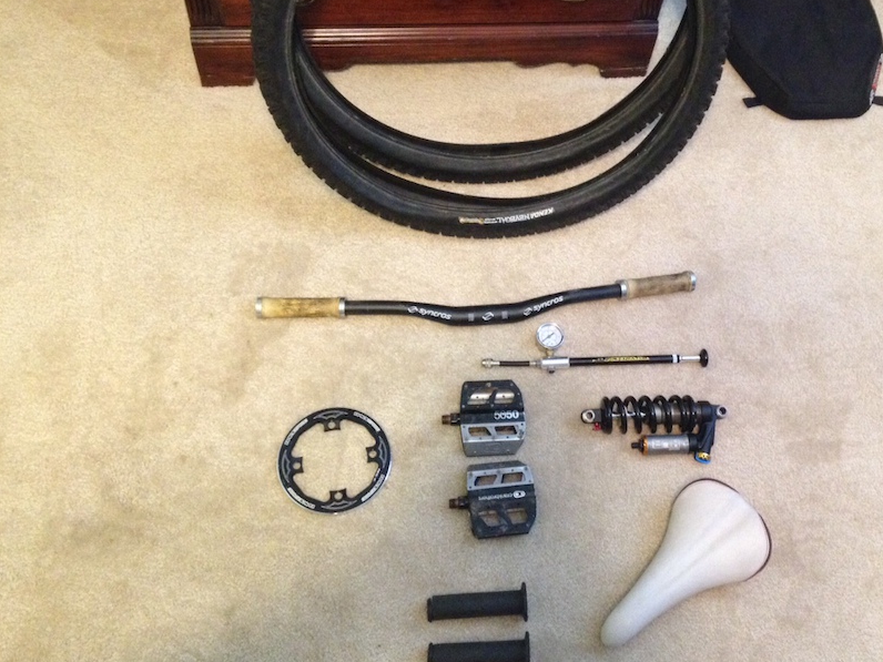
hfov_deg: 41.7
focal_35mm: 45
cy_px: 256
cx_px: 564
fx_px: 1148
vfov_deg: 32.1
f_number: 2.4
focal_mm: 4.28
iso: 400
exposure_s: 1/20
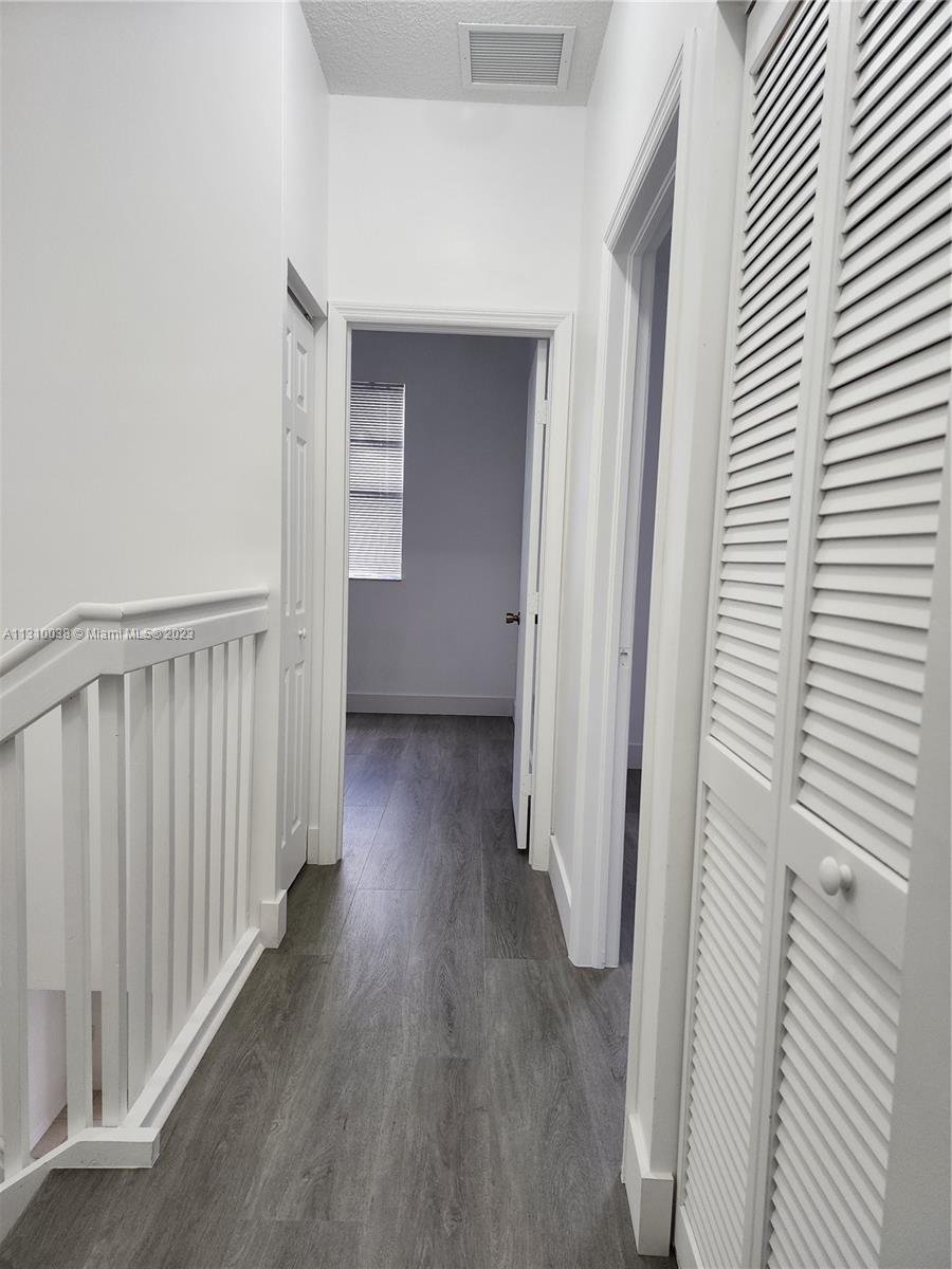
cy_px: 634
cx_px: 476
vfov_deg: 73.9
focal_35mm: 23
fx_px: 843
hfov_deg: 58.9
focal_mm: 6.4
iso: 160
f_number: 1.8
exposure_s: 1/120
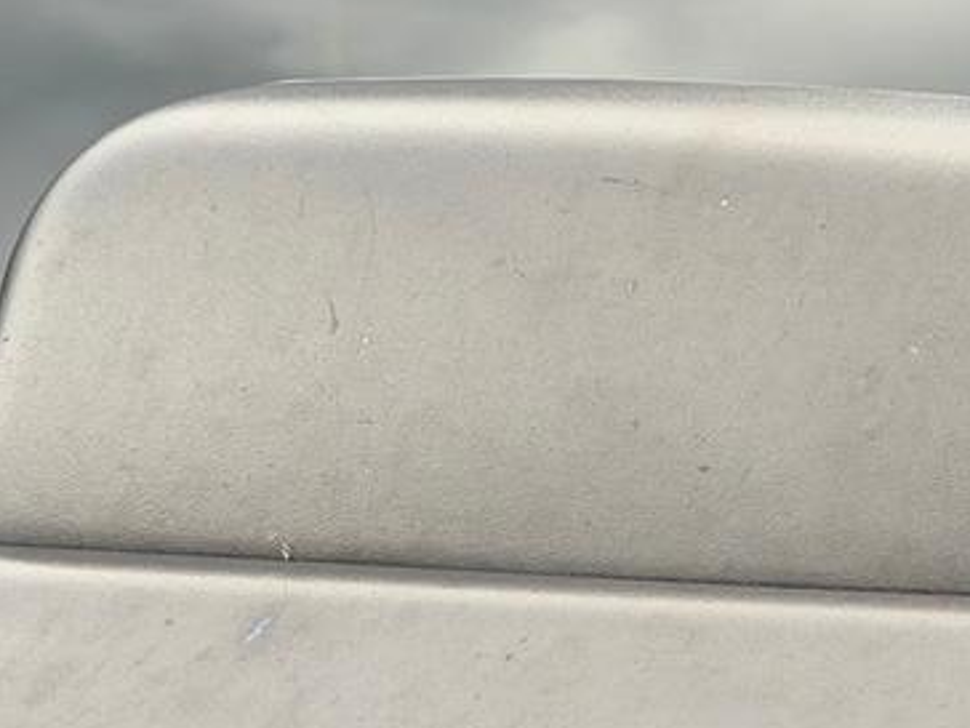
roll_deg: +0.5
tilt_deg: -2.2
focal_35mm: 169
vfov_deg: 8.8
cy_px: 533
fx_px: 4736
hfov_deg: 11.7
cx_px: 549
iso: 64
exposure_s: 1/733
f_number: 1.78
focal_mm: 6.76
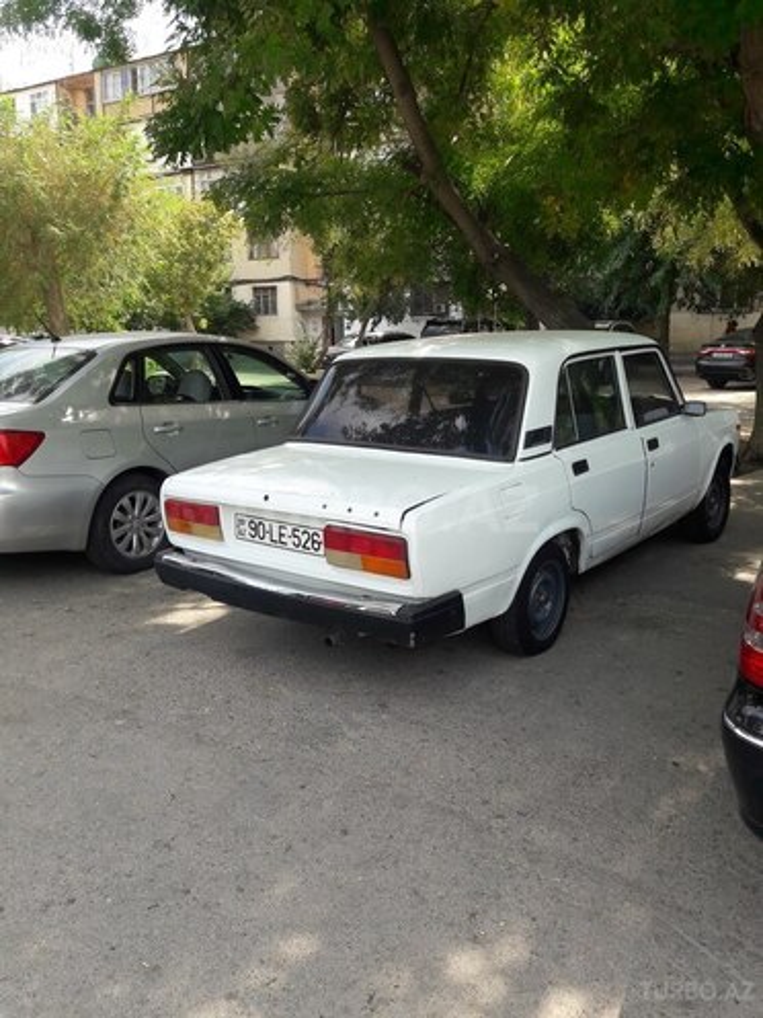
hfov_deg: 49.7
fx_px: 823
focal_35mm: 28
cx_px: 382
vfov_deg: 63.4
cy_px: 509
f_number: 1.9
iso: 40
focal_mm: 3.7
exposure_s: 1/449
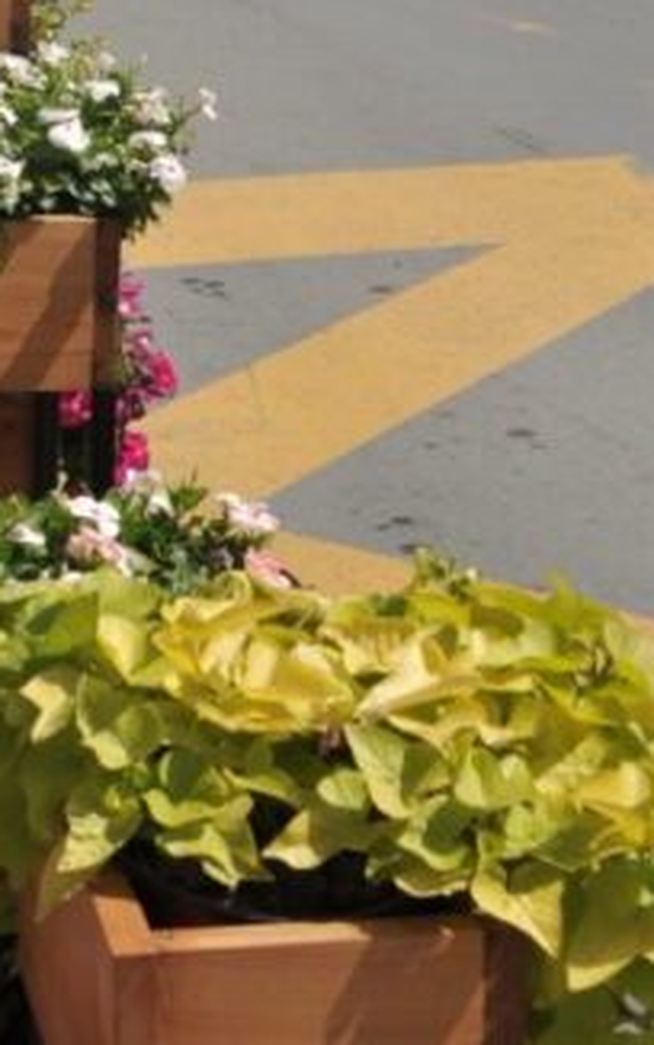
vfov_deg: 17.5
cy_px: -288
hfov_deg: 11.7
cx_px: 162
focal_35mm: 112
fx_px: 3191
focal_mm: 35
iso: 200
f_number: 10
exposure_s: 1/400
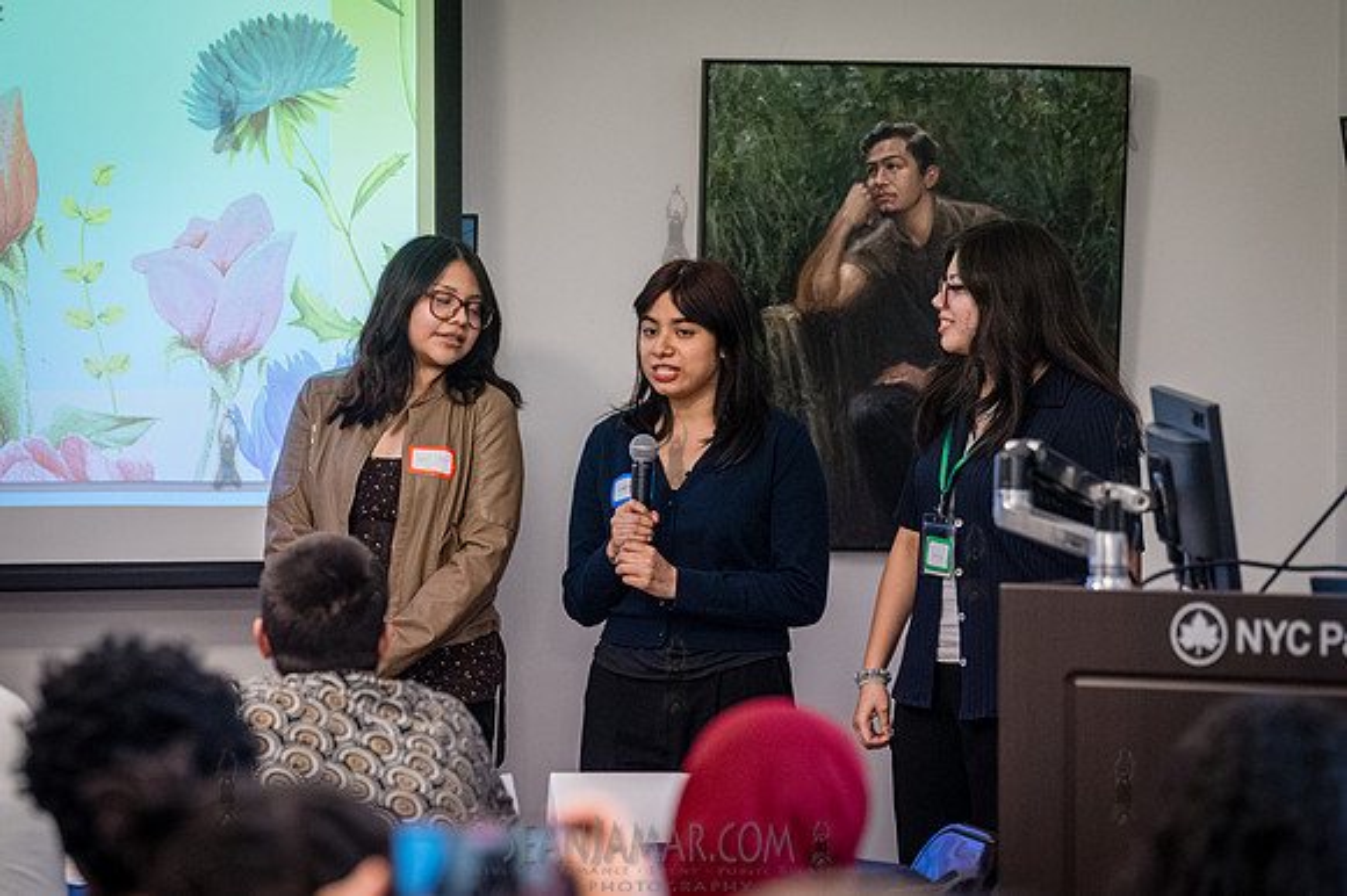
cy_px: 481
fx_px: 6538
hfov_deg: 11.8
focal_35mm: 175
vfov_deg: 7.8
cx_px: 652
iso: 6400
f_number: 4
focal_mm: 150
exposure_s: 1/200
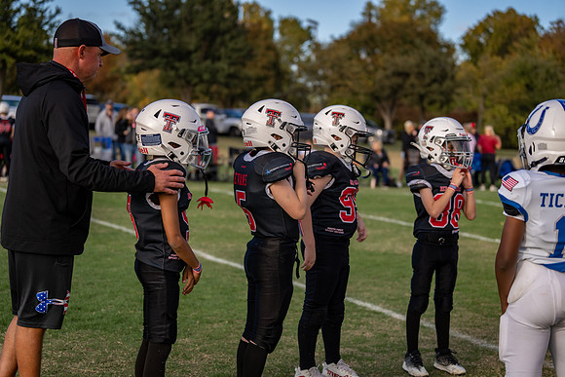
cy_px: 188
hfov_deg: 28.8
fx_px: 1099
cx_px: 282
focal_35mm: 70
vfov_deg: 19.5
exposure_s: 1/800
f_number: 2.8
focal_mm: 70
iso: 100
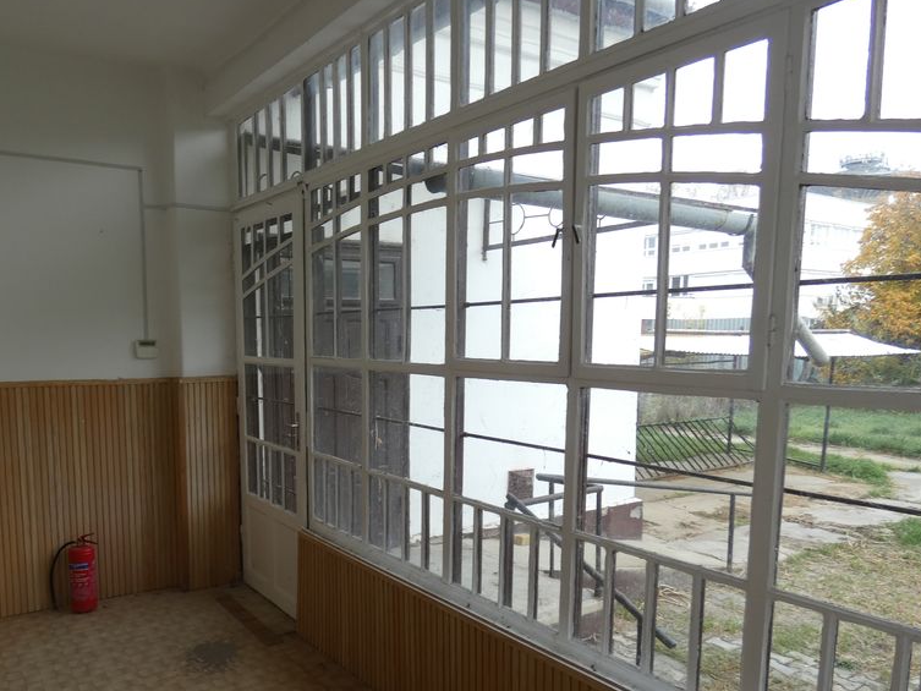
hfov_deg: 66.4
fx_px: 692
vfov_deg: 52.5
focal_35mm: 26
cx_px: 354
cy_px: 435
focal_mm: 3.6
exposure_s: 1/160
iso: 80
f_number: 2.8
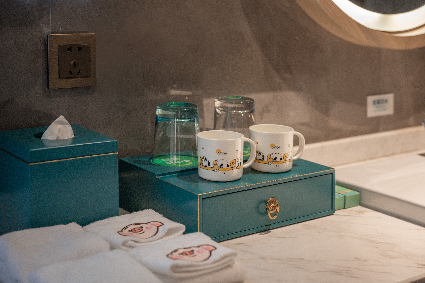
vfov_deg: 22.6
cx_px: 212
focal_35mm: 60
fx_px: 708
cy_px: 142
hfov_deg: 33.4
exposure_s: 1/15
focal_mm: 60
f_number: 4
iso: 200
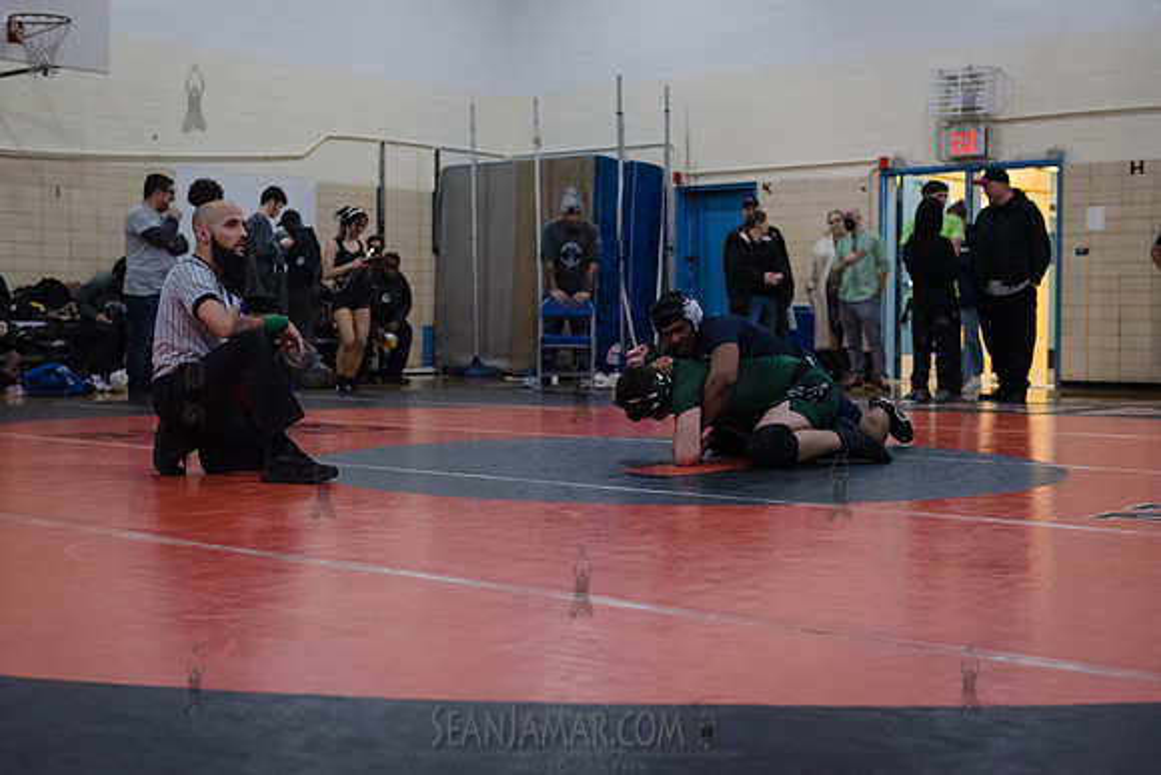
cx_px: 580
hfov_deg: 39.6
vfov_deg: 27.0
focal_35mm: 50
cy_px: 388
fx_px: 1611
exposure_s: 1/400
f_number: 3.2
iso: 6400
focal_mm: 48
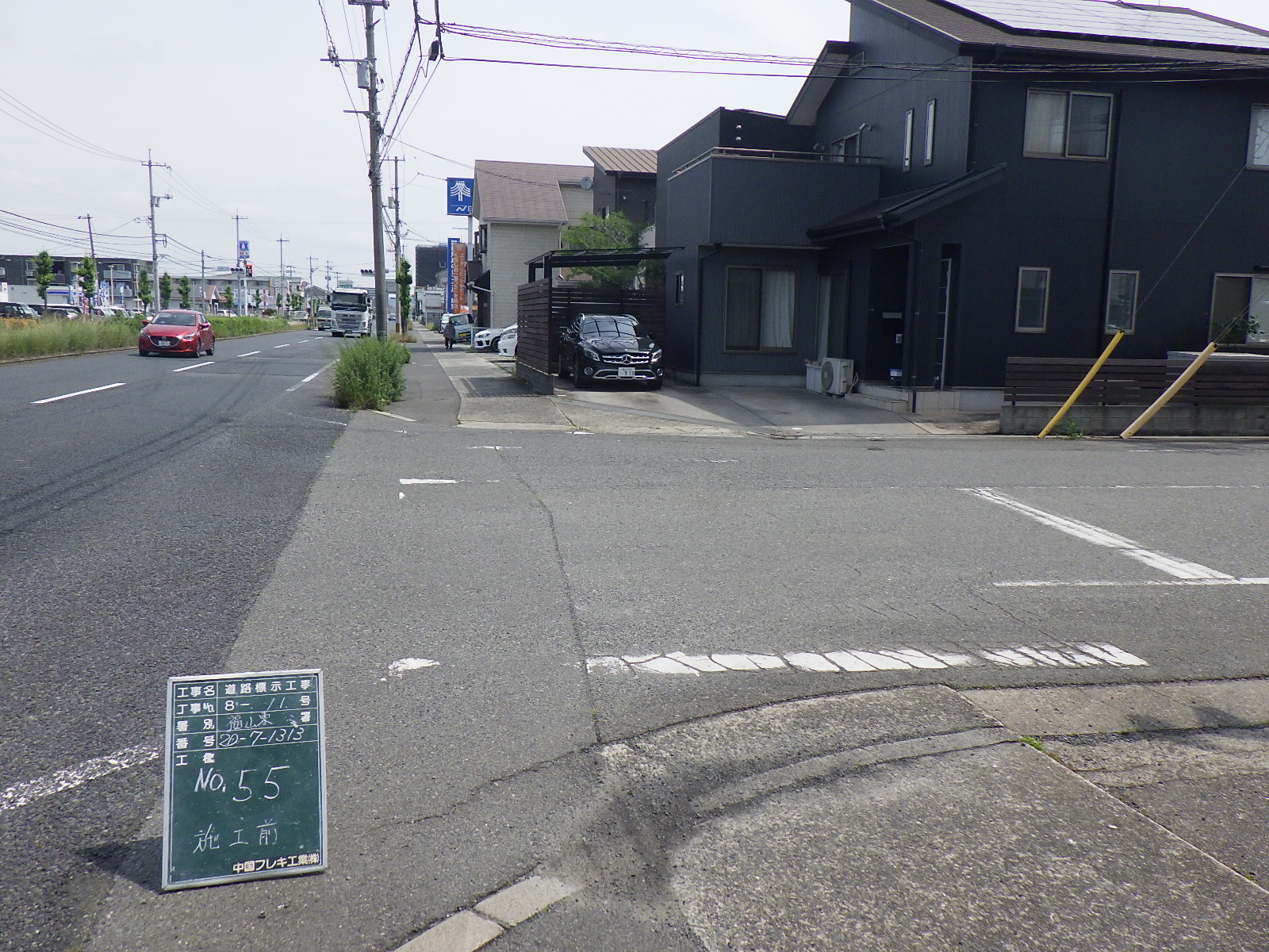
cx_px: 634
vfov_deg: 49.7
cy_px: 476
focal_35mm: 28
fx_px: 1026
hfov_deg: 63.4
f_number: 4.2
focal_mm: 5
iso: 250
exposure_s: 1/1250
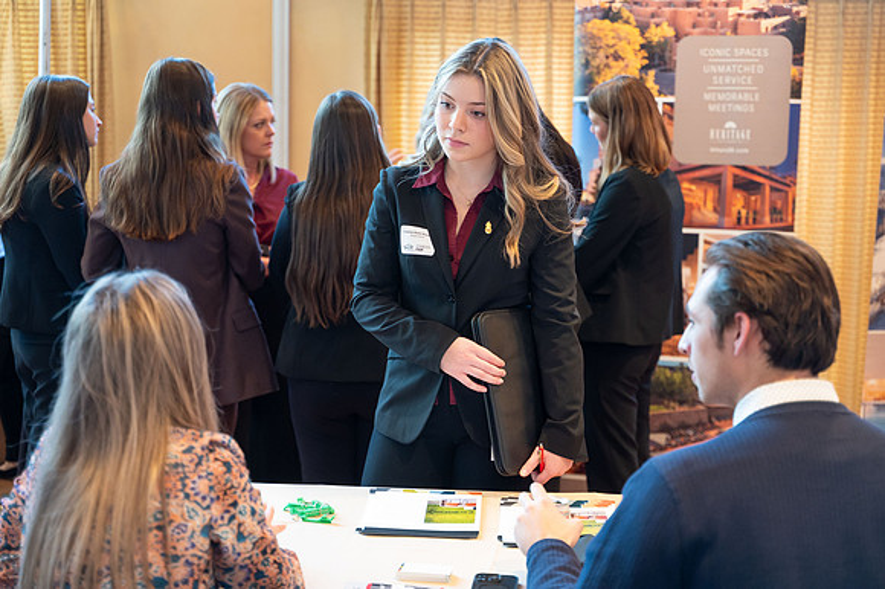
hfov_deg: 35.1
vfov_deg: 23.8
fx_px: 1400
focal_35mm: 57
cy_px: 294
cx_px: 442
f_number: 2.8
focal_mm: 57
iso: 2000
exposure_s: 1/50
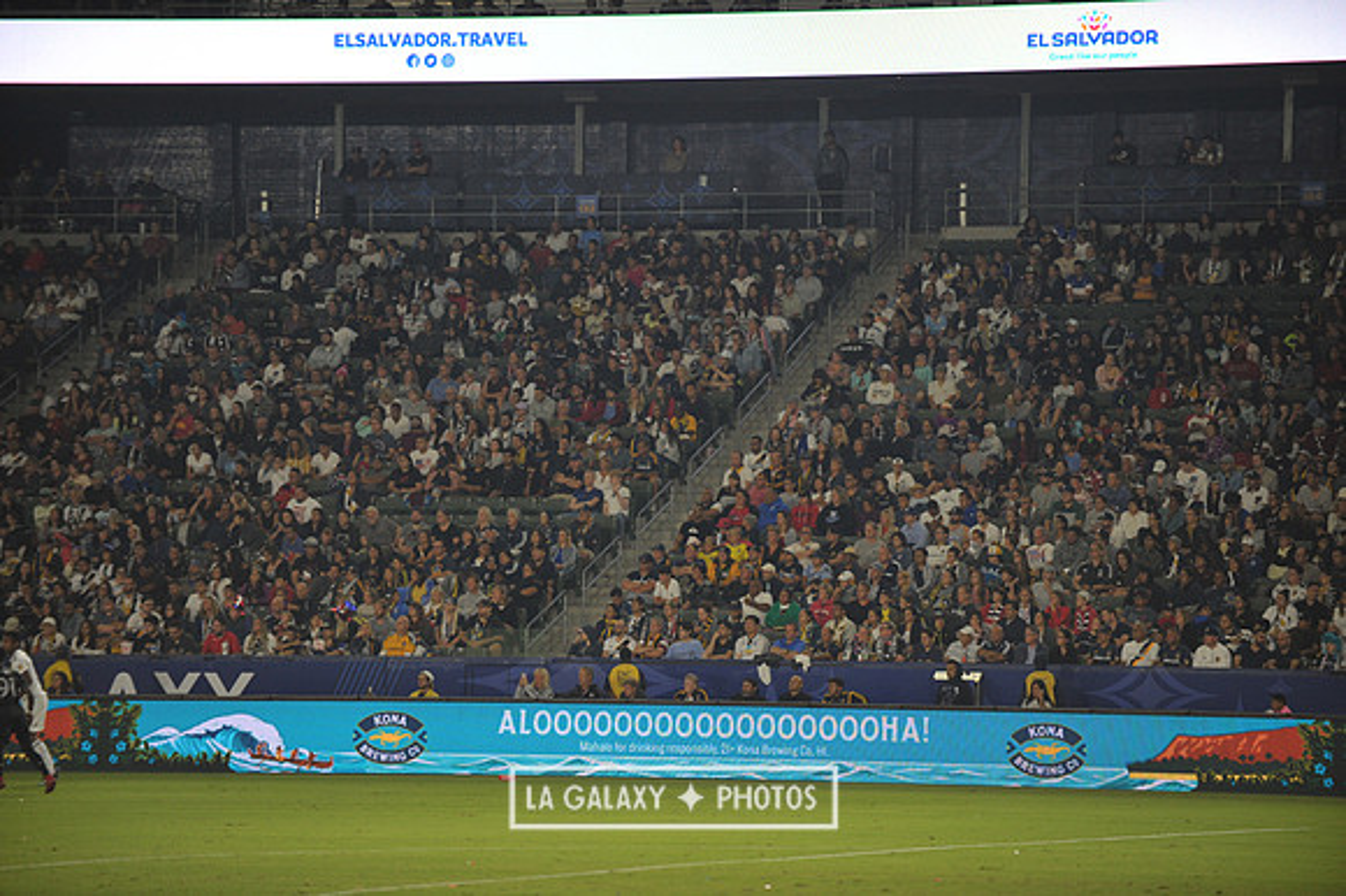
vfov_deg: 8.1
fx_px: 6352
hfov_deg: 12.1
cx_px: 673
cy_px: 448
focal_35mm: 170
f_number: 2.8
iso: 1250
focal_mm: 170
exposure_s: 1/1000
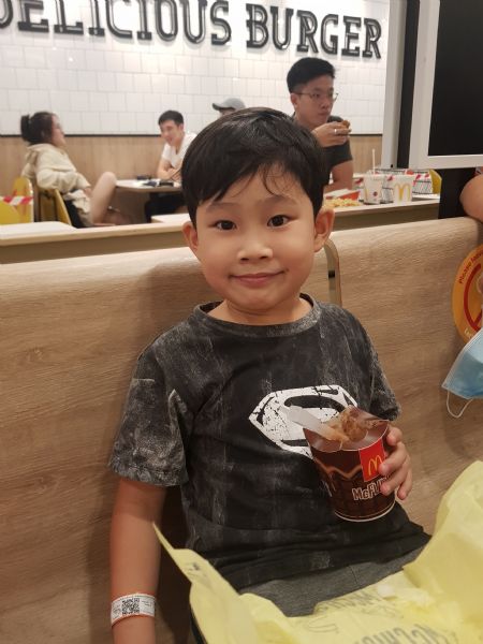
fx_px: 484
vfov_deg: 67.3
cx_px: 242
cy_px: 322
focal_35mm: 26
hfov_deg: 53.1
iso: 125
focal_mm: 4.3
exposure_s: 1/50
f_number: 1.7
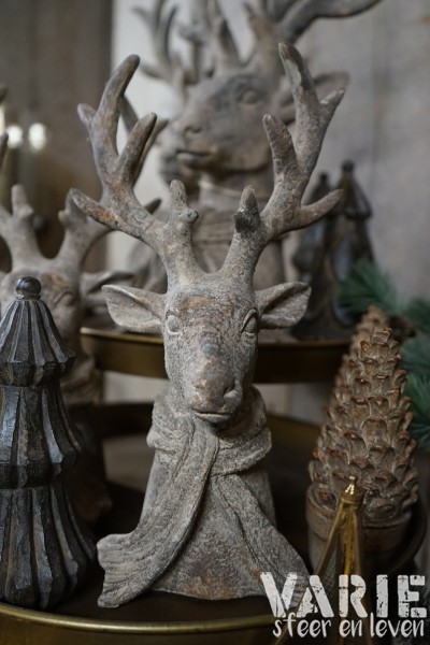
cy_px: 322
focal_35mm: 32
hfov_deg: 41.1
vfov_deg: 58.7
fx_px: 573
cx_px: 215
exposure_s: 1/60
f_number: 4
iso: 3200
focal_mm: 32
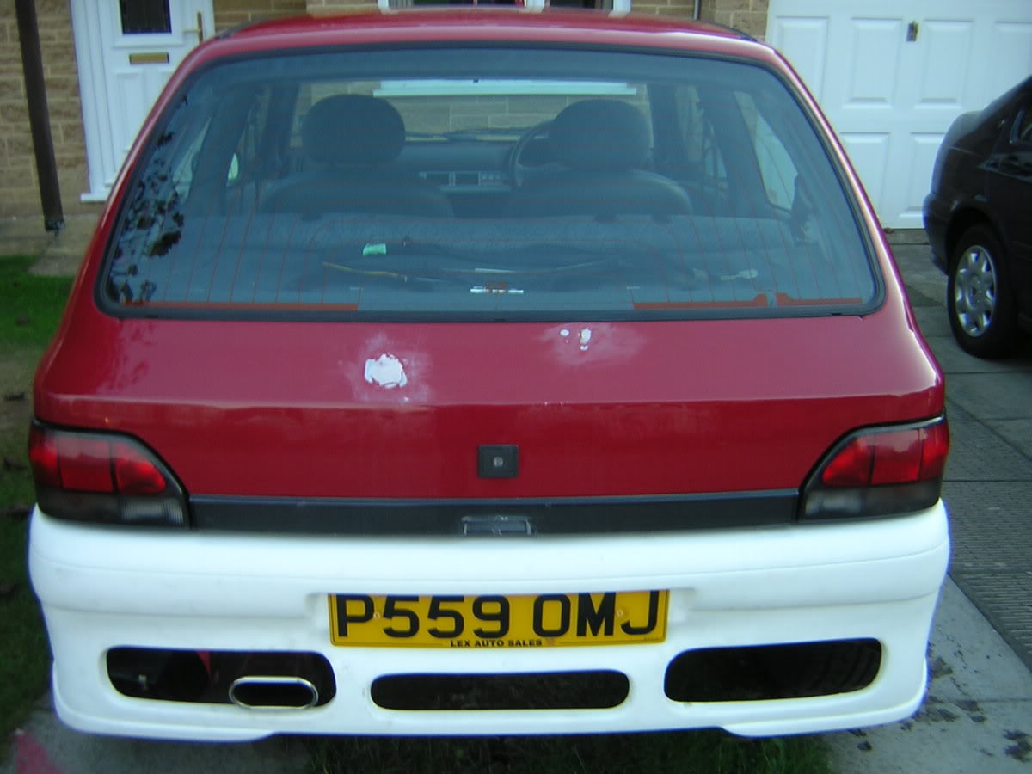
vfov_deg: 39.7
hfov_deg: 51.4
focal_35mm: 36
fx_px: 1073
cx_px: 516
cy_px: 387
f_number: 2.6
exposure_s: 1/8.8
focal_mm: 4.7
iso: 100
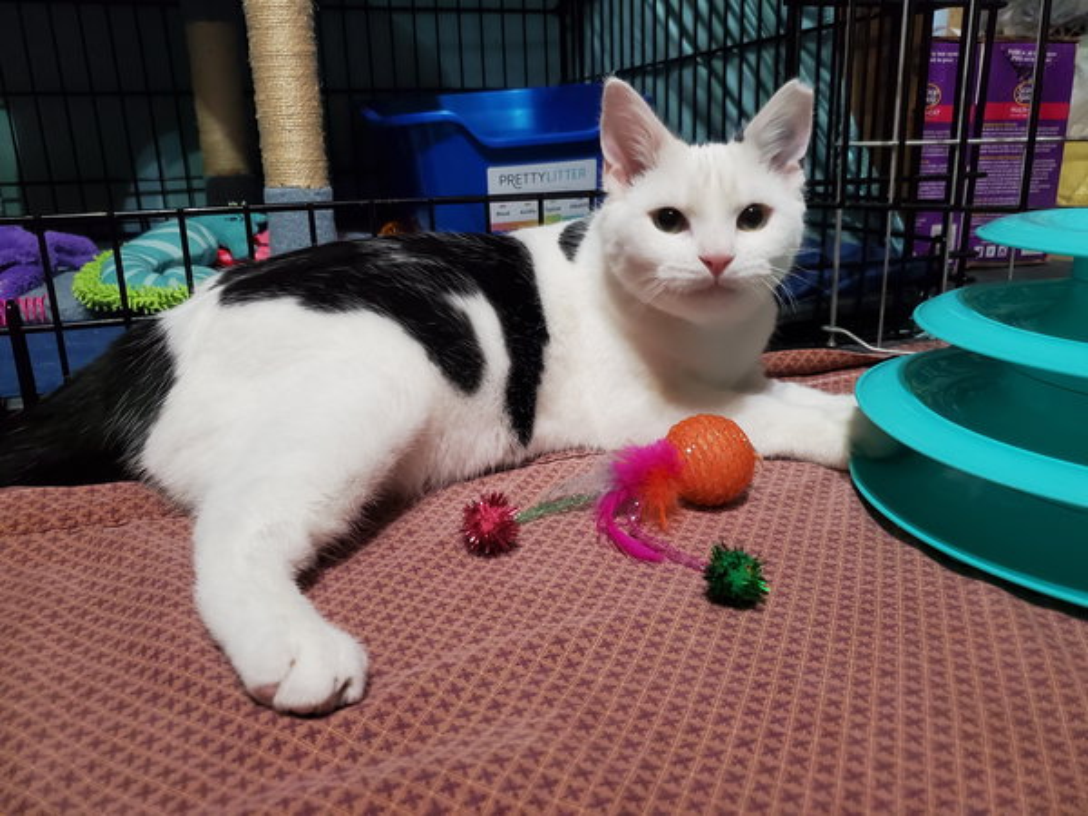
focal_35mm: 26
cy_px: 408
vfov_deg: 53.1
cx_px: 544
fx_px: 817
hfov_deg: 67.3
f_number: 1.5
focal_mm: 4.3
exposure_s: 1/40
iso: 400
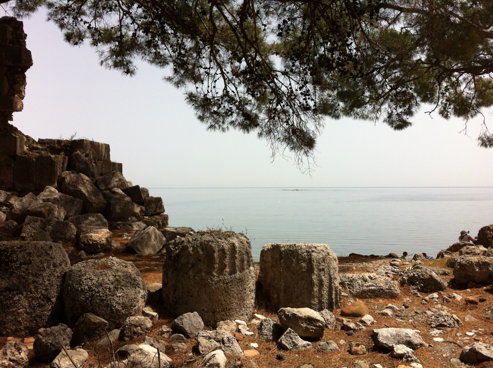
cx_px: 246
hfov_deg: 52.7
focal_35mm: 35
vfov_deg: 40.6
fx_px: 498
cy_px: 184
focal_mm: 3.85
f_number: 2.8
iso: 80
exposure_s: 1/1885
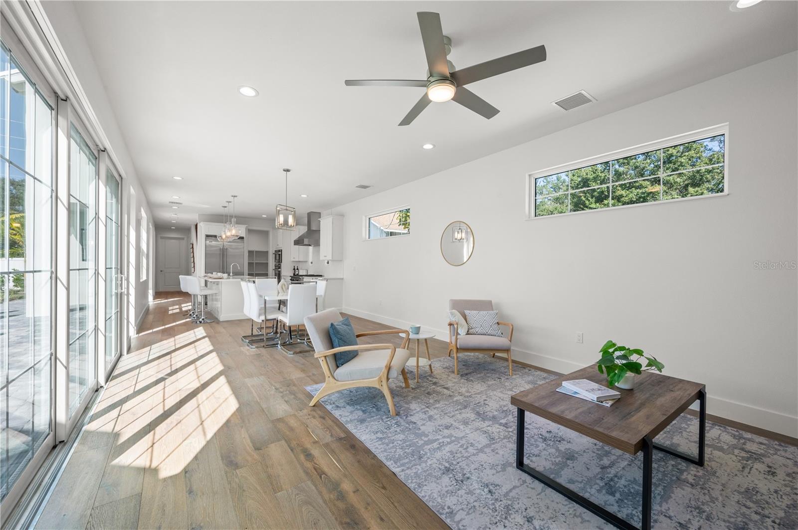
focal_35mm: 14
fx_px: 310
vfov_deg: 81.1
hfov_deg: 104.3
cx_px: 399
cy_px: 265
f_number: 10
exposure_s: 1/80
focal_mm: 14
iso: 800
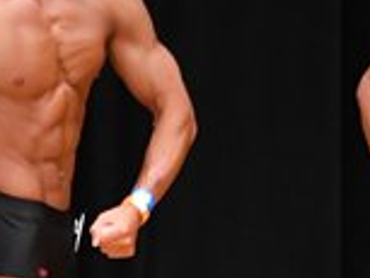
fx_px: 11703
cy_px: 227
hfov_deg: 1.8
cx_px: -103
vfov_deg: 1.4
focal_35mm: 1094
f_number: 5.6
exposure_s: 1/400
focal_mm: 150
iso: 4000
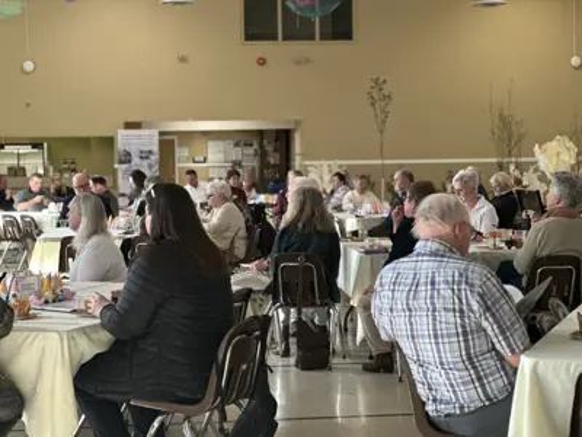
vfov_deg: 19.1
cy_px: 218
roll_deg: +0.9
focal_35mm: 77
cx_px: 291
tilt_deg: -1.7
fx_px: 1295
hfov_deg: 25.3
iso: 160
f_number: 2.8
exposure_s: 1/40
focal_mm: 9
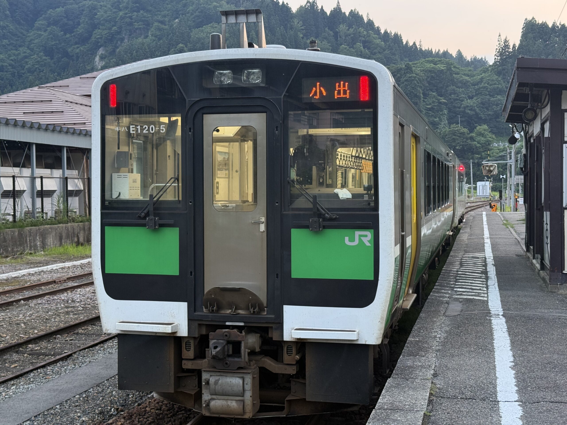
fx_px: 786
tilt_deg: -1.2
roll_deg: +0.5
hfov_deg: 39.7
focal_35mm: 48
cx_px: 284
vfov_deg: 30.3
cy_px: 212
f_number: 1.78
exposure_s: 1/64
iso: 125
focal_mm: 6.76
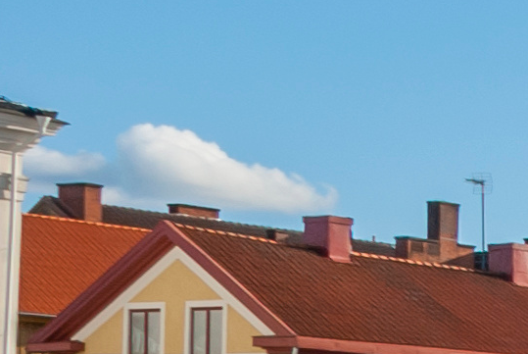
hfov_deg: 8.0
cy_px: 592
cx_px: 1895
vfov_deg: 7.0
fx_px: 2849
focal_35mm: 194
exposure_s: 1/160
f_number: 13
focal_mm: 18
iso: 160
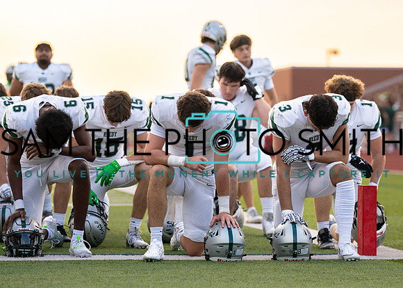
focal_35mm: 175
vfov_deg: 8.2
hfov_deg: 11.5
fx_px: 2004
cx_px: 218
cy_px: 141
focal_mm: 132
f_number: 2.8
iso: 640
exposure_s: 1/2500
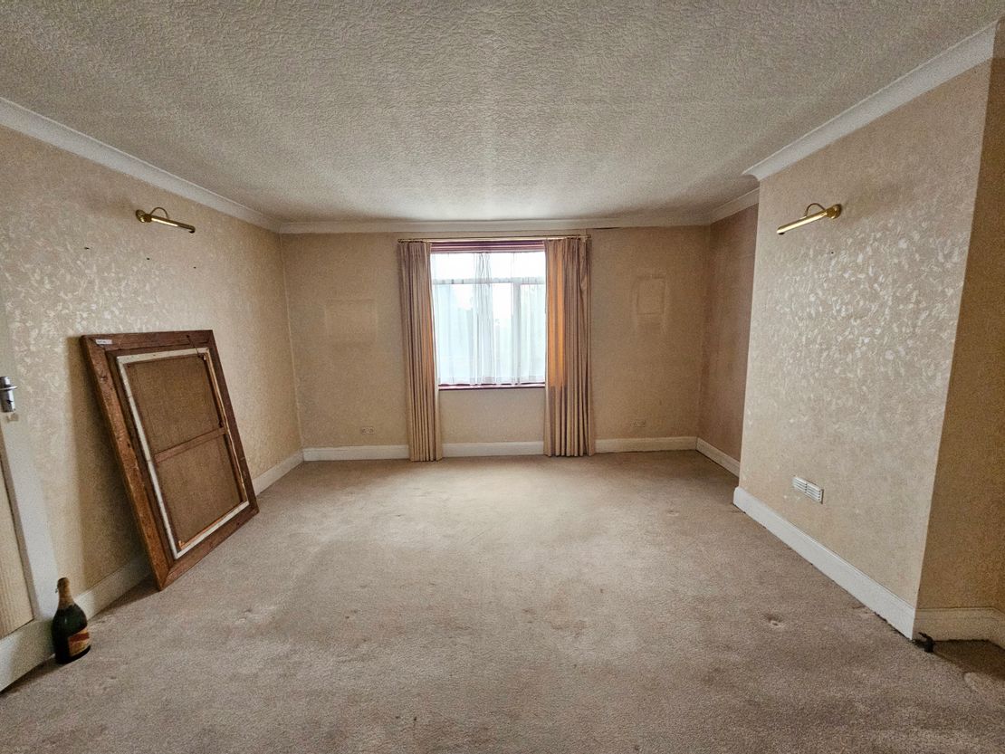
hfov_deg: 106.2
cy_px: 377
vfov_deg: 89.9
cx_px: 502
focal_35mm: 13
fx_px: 378
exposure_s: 1/50
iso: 320
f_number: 2.2
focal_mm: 2.2
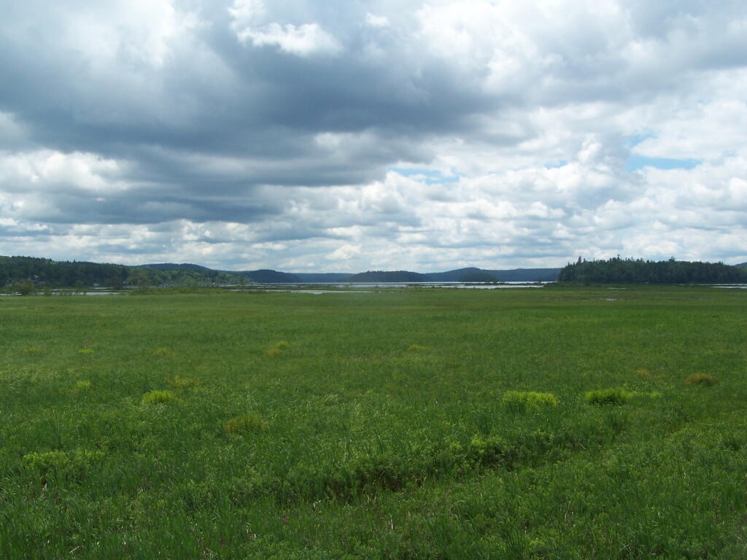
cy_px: 280
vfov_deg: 37.7
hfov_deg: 49.0
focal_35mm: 38
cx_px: 374
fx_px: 820
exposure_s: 1/500
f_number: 5.6
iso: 80
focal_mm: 6.3
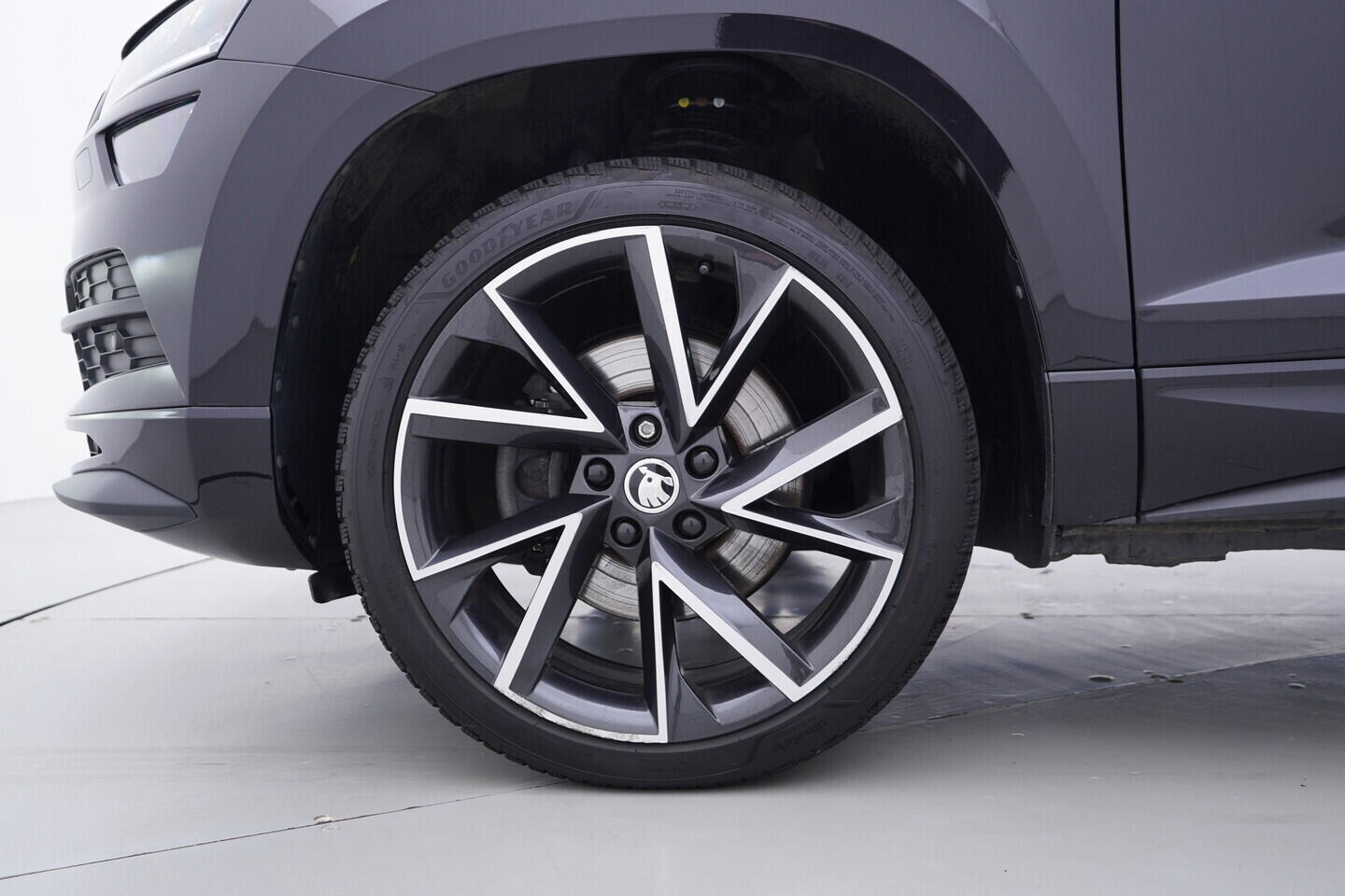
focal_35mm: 36
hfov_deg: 53.1
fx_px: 1345
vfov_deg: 36.9
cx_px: 672
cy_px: 448
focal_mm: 24
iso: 125
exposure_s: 1/50
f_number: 3.2
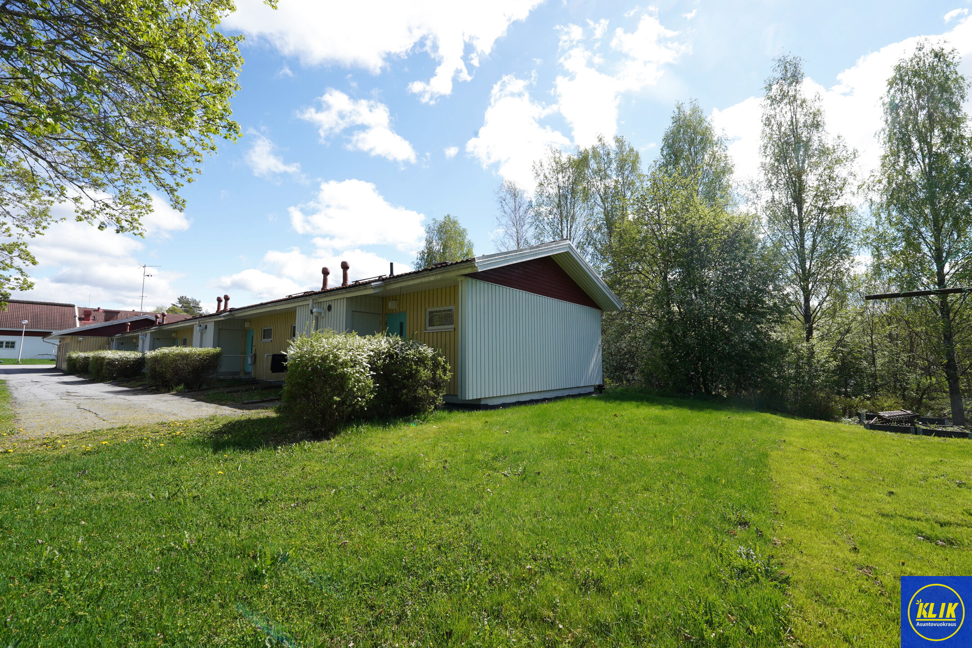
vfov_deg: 81.2
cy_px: 324
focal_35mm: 14
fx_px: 378
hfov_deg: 104.3
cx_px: 486
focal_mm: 14
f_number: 14
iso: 100
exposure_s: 1/60
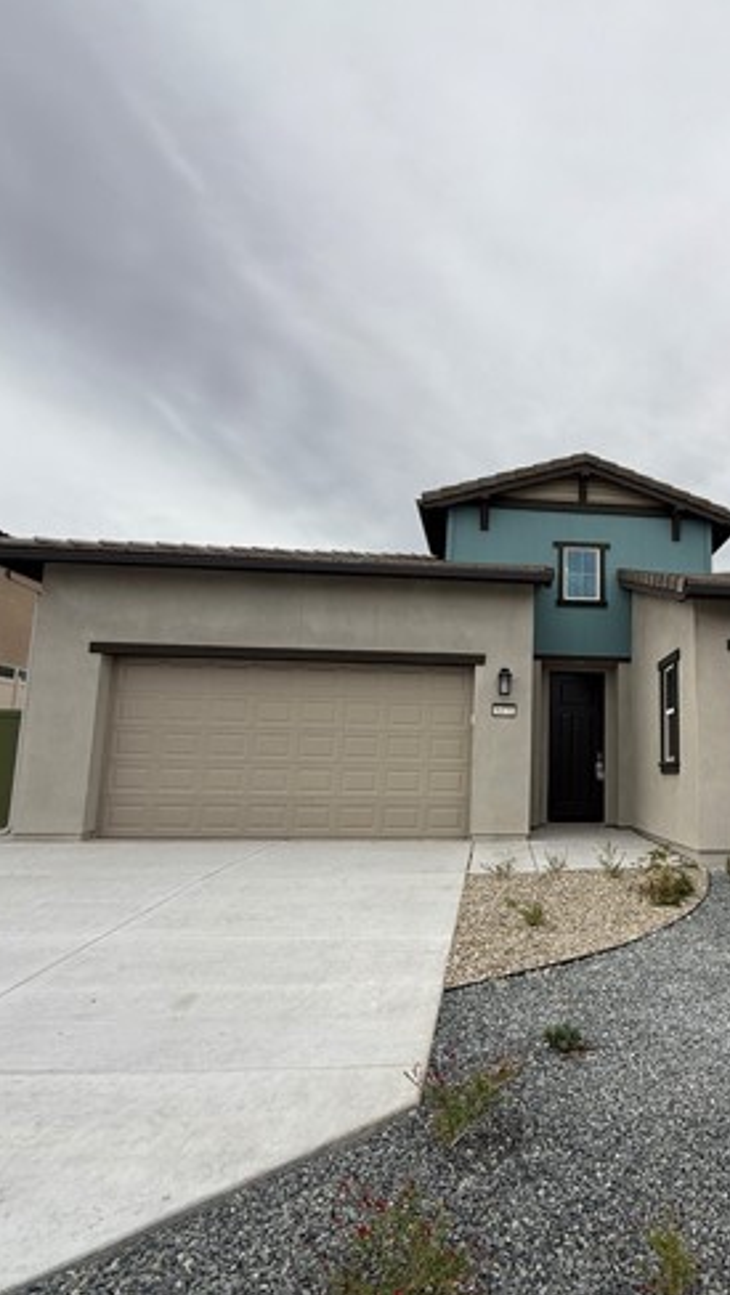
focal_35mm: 20
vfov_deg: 86.5
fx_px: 687
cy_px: 690
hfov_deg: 52.3
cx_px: 584
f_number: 2.2
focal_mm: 2.22
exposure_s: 1/2611
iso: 50
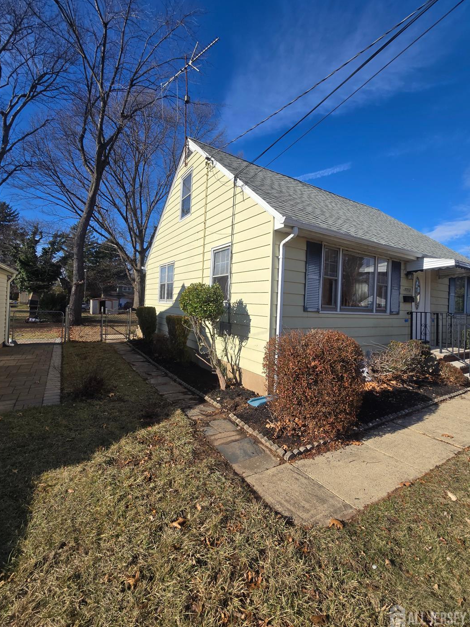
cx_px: 248
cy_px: 300
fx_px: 253
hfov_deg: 85.6
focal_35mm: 14
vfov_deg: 102.0
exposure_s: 1/2210
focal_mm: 2.2
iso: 50
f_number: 2.2
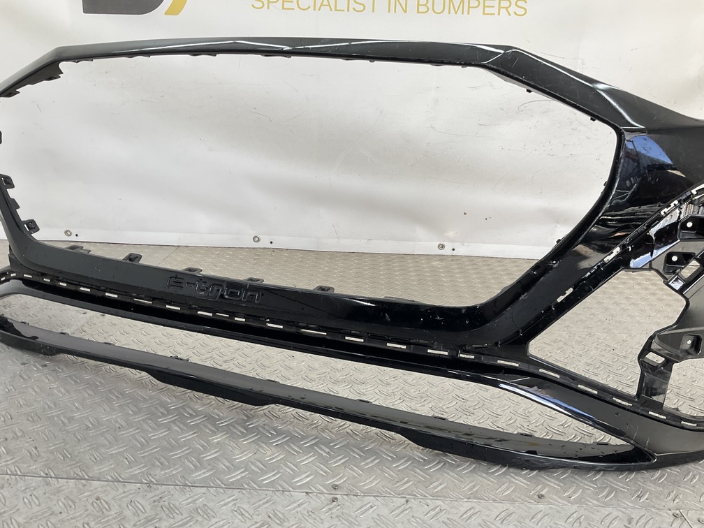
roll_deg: -4.7
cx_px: 352
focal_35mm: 29
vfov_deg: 48.2
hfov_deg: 61.7
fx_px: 590
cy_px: 264
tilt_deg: -13.7
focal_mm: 3
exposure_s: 1/127
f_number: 1.8
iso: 16
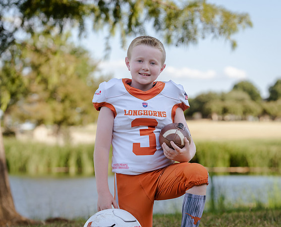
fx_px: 908
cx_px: 157
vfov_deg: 14.2
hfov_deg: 17.6
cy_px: 116
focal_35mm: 109
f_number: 3.5
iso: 100
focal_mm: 88
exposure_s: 1/320
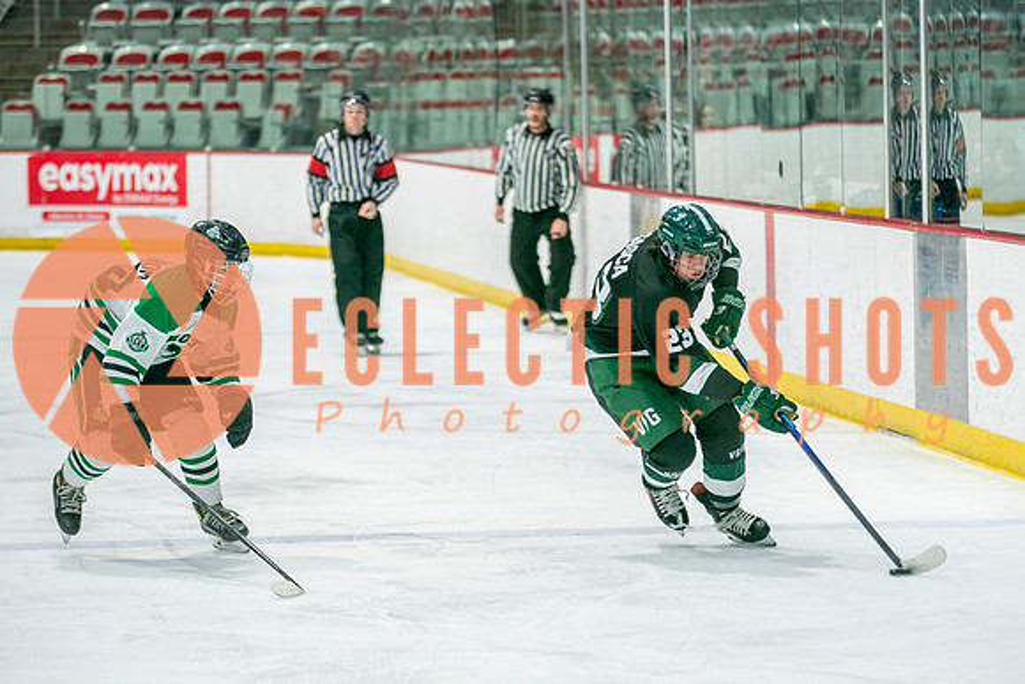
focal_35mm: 183
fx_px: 5214
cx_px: 597
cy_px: 422
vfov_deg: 7.5
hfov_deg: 11.2
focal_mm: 142
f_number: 3.2
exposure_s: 1/640
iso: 500
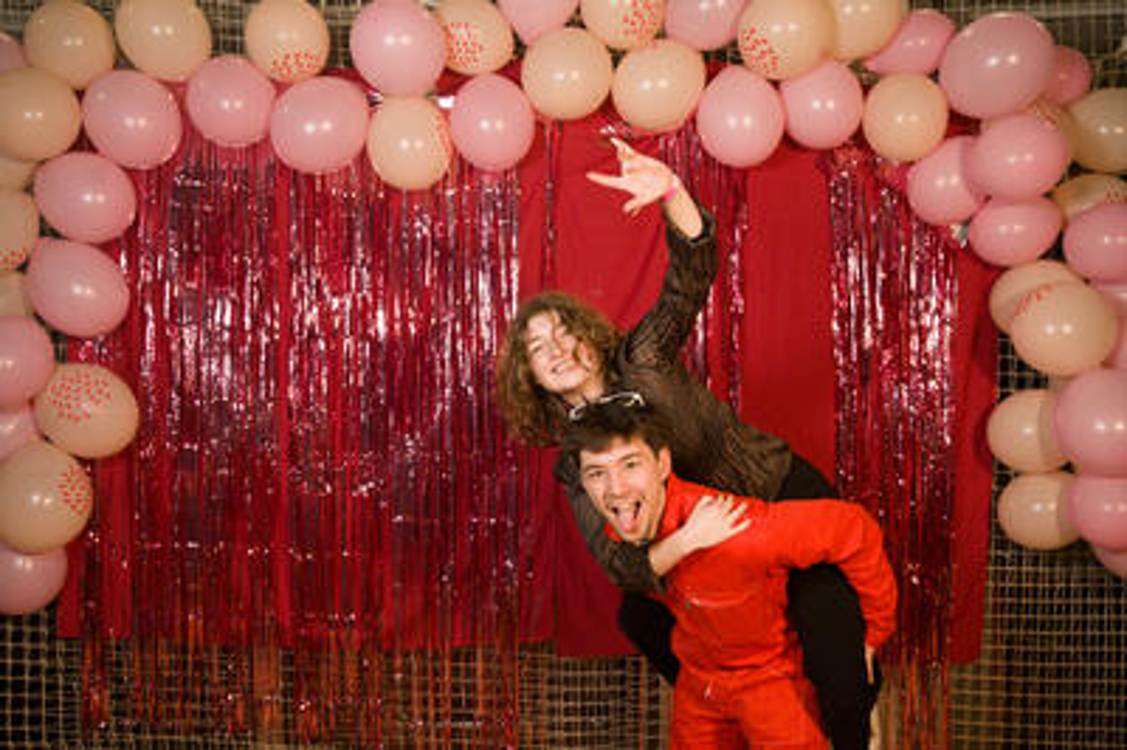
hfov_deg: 58.9
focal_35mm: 32
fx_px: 998
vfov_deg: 41.2
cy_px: 375
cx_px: 564
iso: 4000
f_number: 4.5
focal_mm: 31.9
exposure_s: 1/160
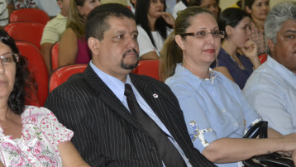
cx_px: 117
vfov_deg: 10.7
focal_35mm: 114
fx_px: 895
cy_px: 96
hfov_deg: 18.7
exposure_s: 1/60
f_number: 5
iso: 3200
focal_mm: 52
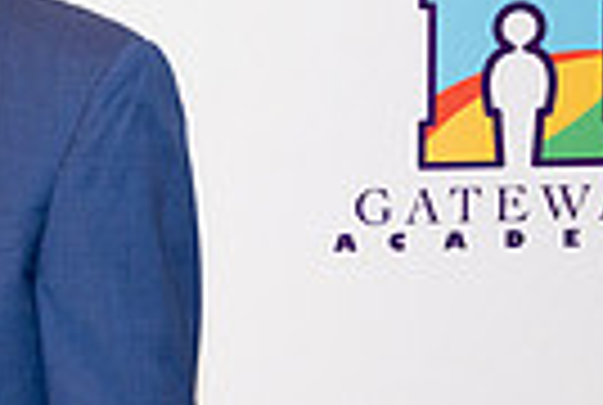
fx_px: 3660
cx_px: -585
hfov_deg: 8.9
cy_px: 372
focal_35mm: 218
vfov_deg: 6.3
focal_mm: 48
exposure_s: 1/160
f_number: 5.6
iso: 800
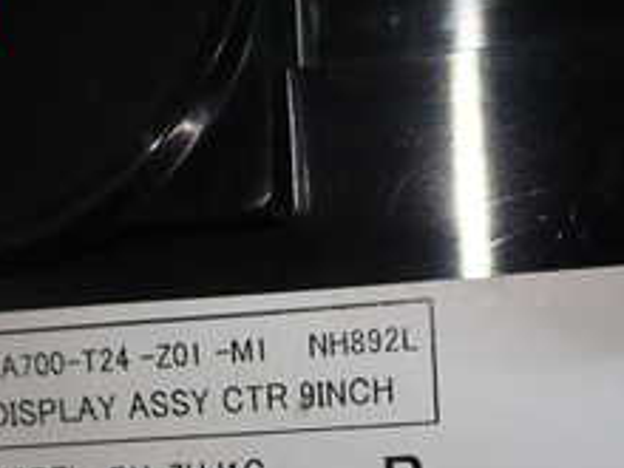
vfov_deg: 16.8
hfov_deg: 23.8
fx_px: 1478
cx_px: 321
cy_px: 627
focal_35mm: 82
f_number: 3.2
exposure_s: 1/60
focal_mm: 5.4
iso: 100
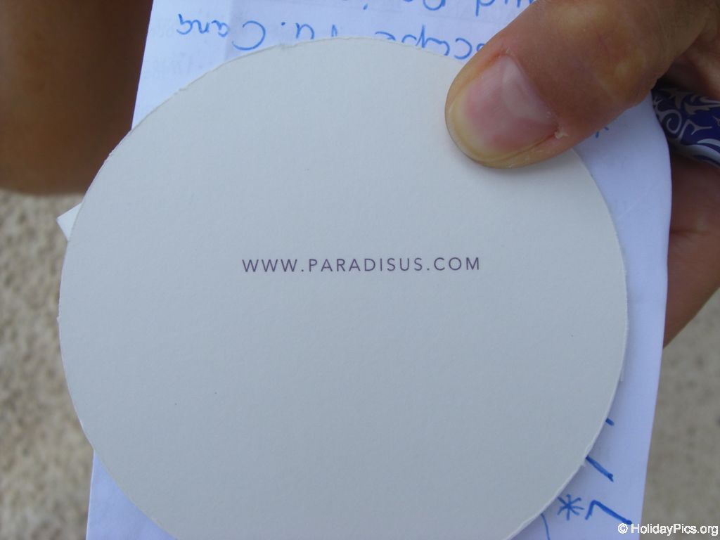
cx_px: 360
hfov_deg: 49.0
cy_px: 270
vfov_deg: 37.7
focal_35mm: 38
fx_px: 790
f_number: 8
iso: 64
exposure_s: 1/125
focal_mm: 6.2
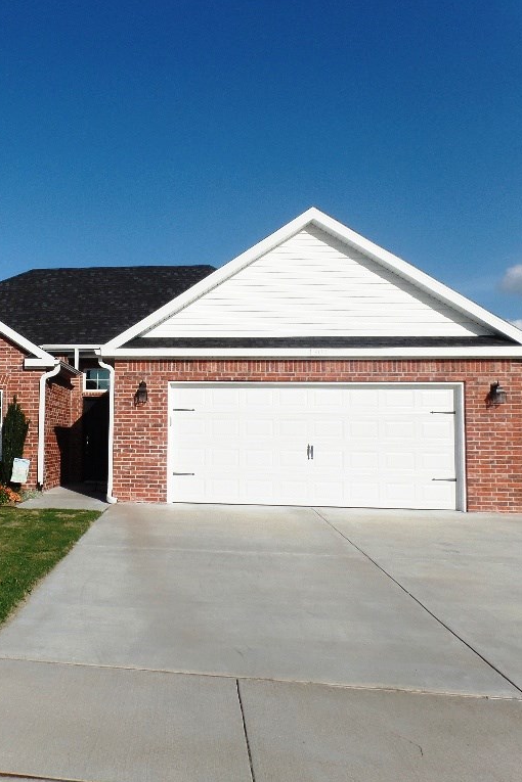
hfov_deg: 39.1
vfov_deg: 58.7
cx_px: 84
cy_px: 392
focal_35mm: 32
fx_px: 696
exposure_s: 1/1500
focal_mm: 4.1
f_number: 3.5
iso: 80
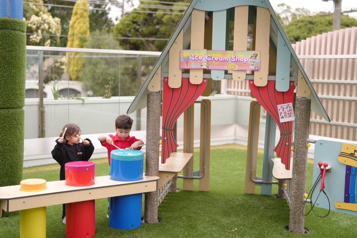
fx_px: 496
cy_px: 119
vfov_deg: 27.0
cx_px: 178
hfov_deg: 39.6
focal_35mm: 50
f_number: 2
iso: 200
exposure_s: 1/640
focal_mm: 50
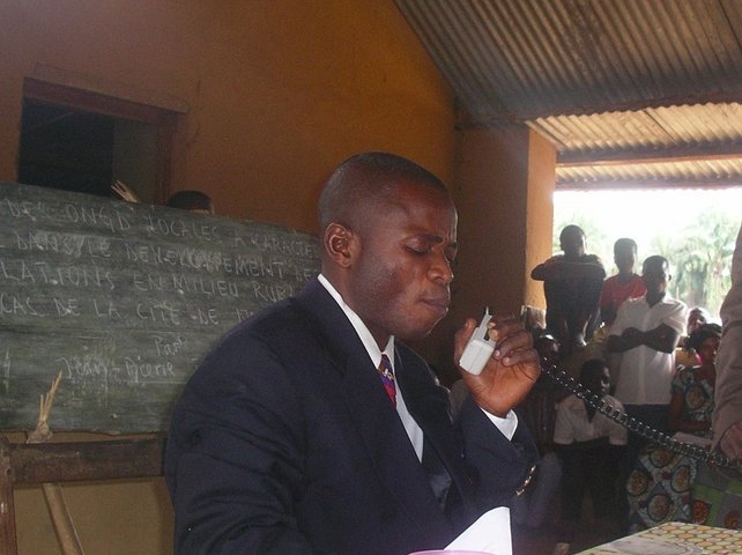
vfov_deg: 24.8
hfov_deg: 32.6
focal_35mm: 59
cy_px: 281
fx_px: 1263
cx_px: 462
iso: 100
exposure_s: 1/60
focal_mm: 5.7
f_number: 2.8
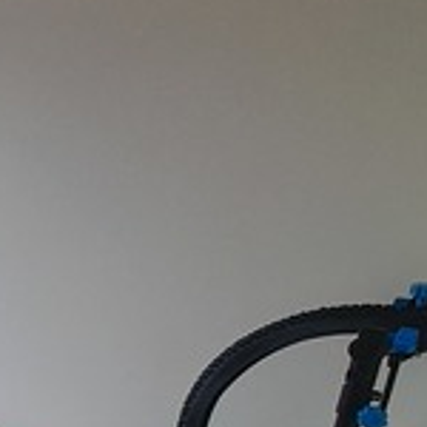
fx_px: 642
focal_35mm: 46
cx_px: -174
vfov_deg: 35.3
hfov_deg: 28.0
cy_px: 356
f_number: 2.2
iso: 64
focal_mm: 1.42
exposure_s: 1/120
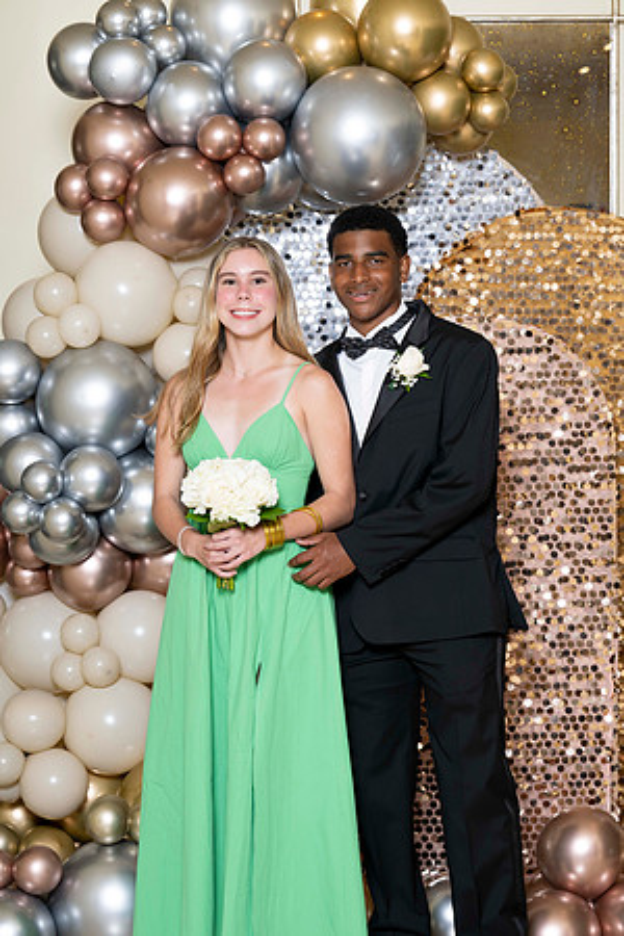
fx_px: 2418
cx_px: 312
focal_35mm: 93
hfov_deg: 14.7
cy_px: 468
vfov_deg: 21.9
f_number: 5.6
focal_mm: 93
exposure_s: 1/200
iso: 250
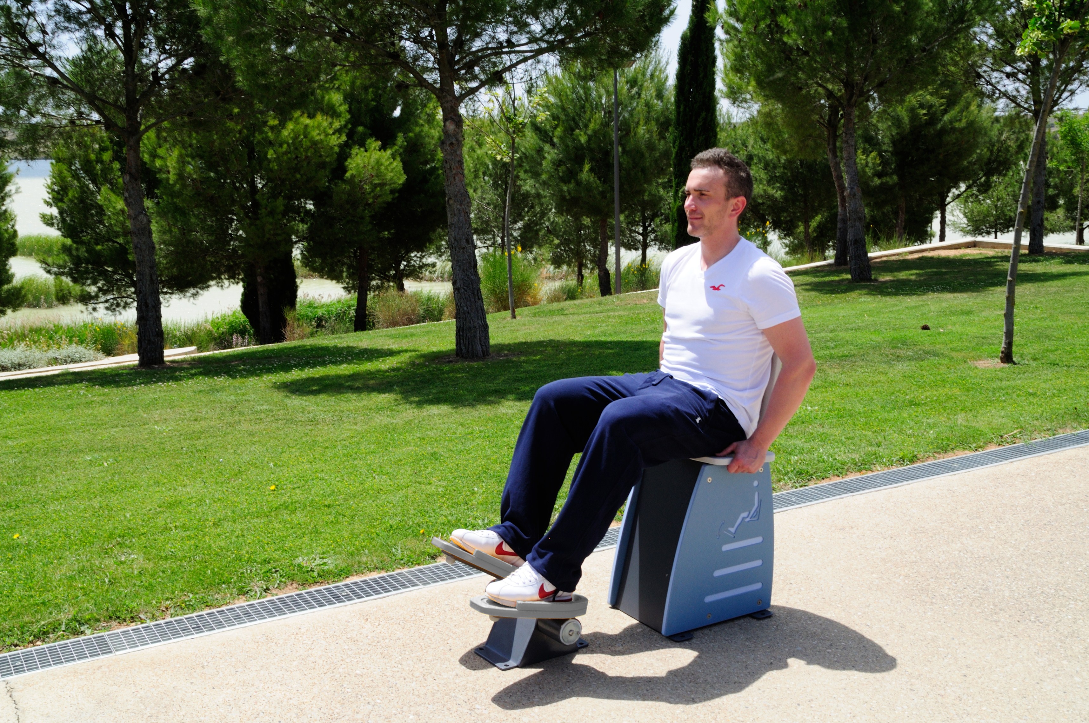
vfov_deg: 35.4
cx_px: 544
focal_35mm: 38
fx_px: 1133
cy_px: 362
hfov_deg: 51.3
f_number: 16
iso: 250
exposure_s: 1/125
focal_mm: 25
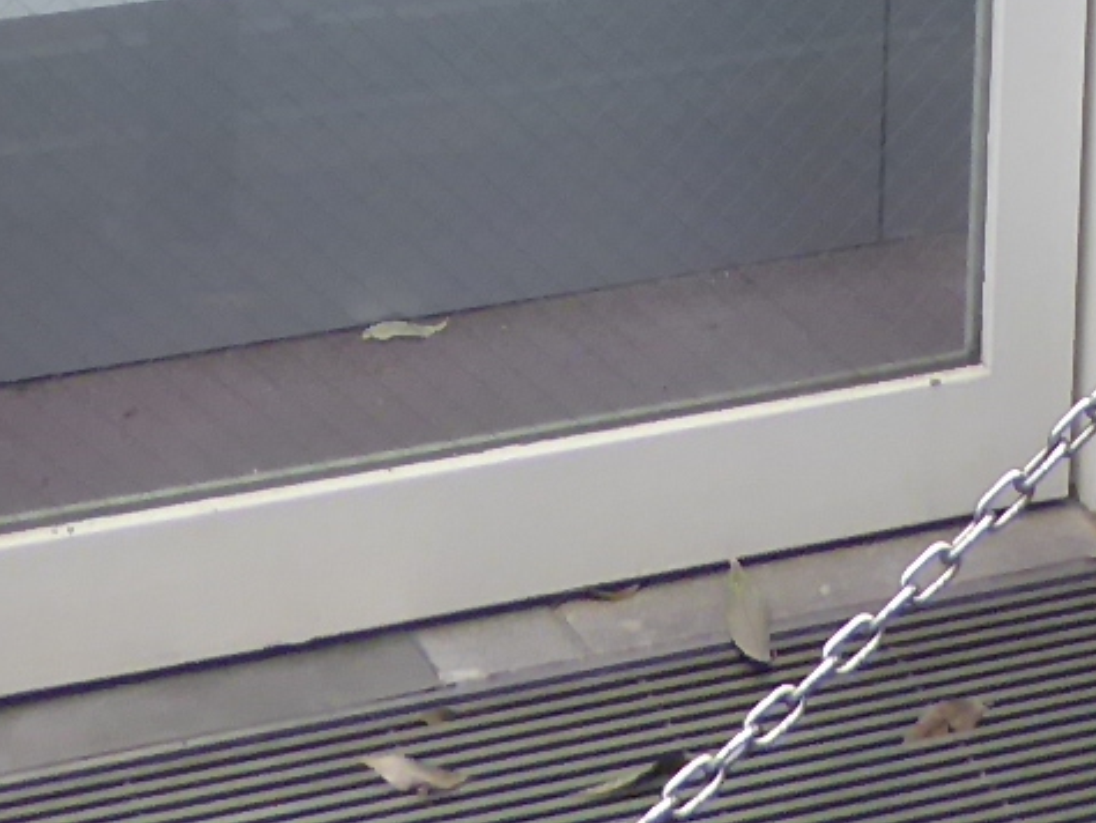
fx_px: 4276
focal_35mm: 135
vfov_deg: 9.6
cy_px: -1232
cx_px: 534
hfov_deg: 14.6
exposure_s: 1/60
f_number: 3.3
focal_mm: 4.3
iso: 125
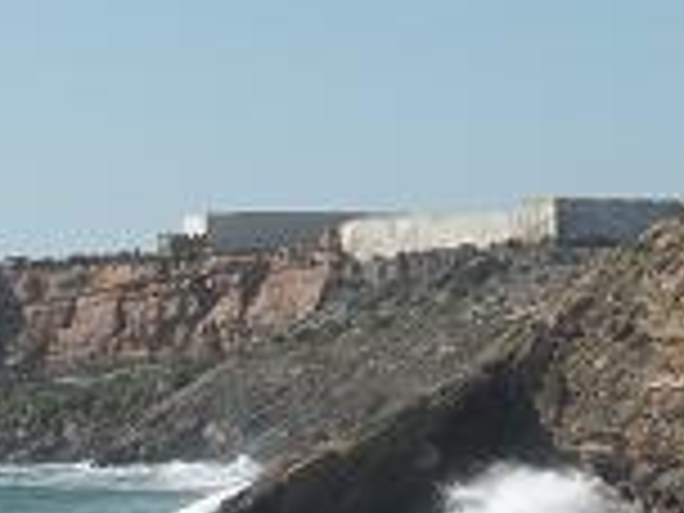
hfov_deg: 8.1
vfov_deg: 6.0
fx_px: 4841
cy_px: 634
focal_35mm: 245
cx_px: 515
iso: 64
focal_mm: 17.4
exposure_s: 1/579
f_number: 5
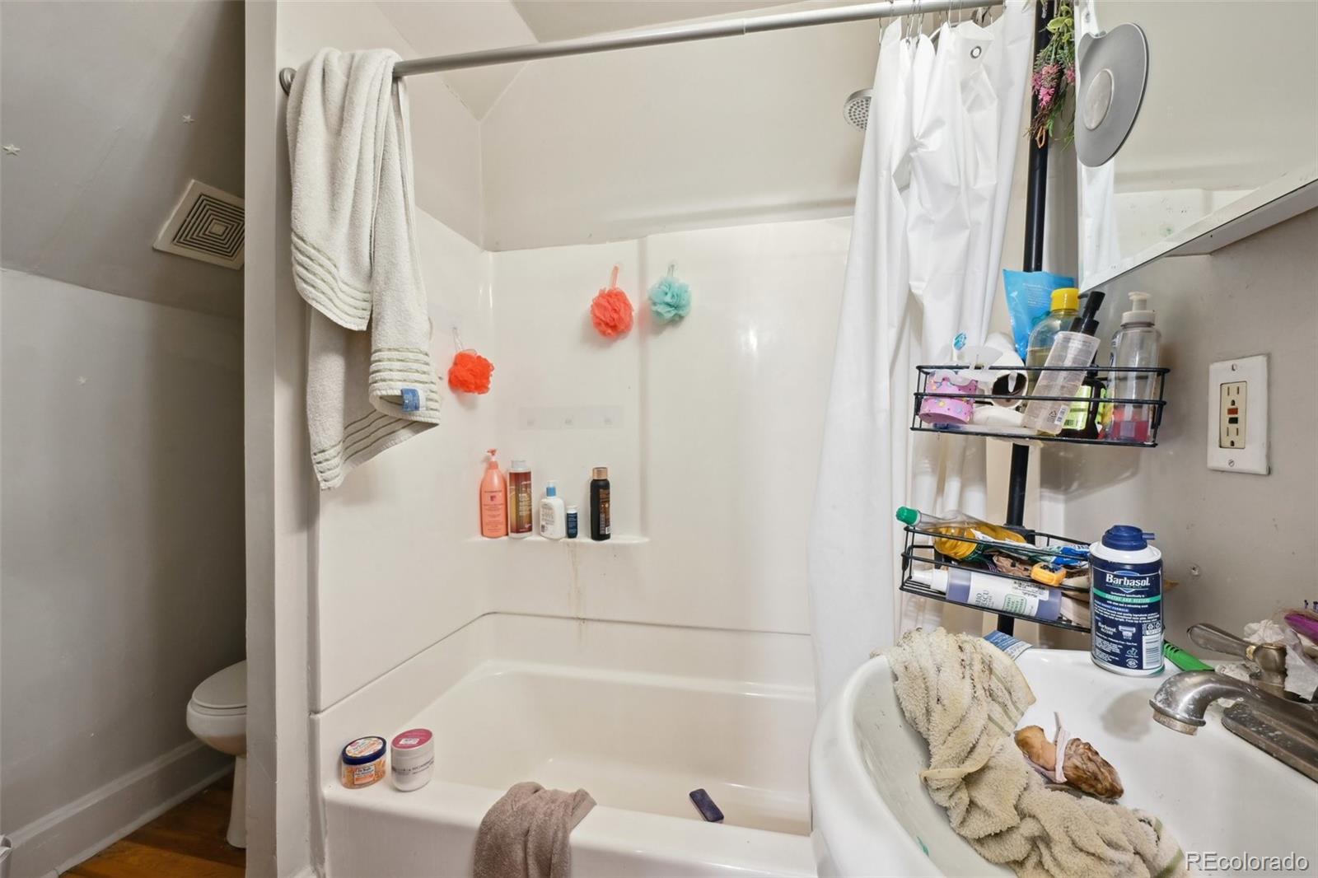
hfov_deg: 104.3
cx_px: 659
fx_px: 512
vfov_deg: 81.2
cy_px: 439
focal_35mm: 14
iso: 400
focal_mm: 14
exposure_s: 1/2
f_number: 11
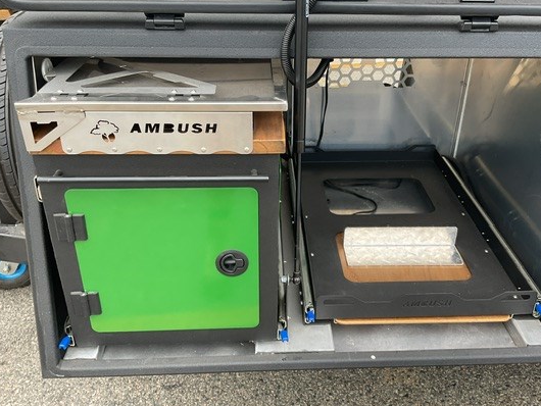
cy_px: 185
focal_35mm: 35
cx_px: 295
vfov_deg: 40.7
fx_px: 547
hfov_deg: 52.5
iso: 16
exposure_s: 1/204
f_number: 1.8
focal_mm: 3
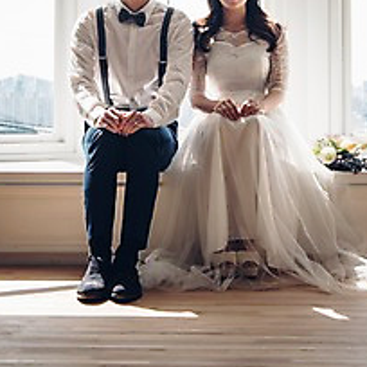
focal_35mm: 60
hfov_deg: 28.6
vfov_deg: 28.5
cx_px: 202
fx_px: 720
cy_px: 148
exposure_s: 1/125
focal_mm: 36
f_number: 6.3
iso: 80
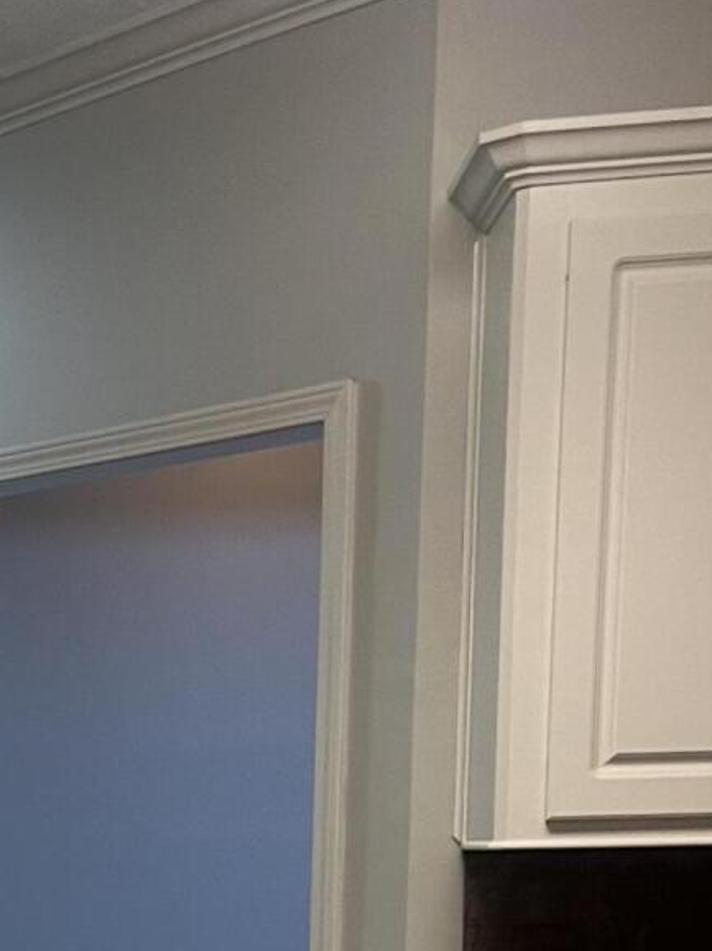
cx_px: -385
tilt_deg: -8.6
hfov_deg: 15.1
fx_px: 2470
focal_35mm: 90
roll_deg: +1.6
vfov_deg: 20.0
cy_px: 1229
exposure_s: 1/60
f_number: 1.5
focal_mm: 5.7
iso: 200
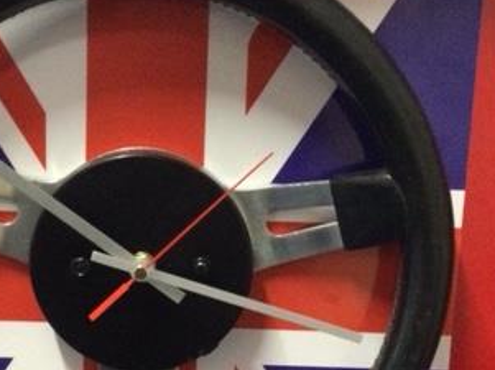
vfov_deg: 22.1
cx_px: 237
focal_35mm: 66
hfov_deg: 29.4
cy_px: 266
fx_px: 943
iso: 400
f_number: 2.4
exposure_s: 1/17
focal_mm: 3.3
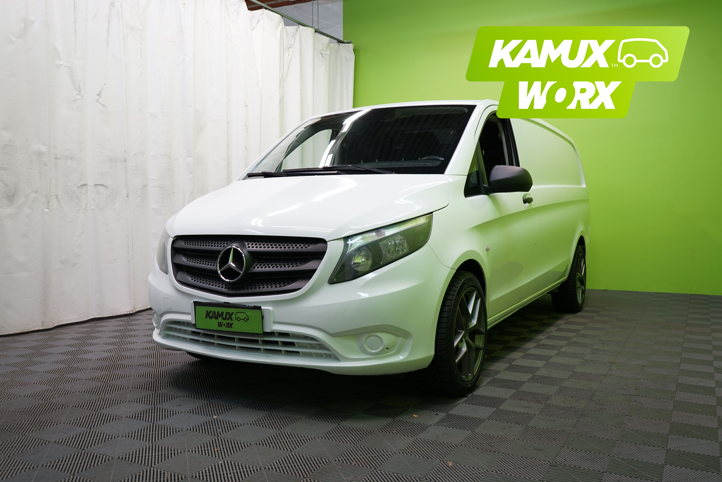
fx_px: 622
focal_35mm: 31
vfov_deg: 42.3
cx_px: 361
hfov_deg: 60.3
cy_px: 241
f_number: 5.6
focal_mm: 31
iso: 400
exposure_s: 1/50
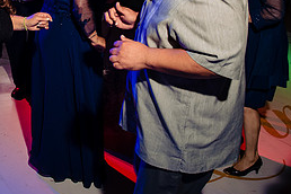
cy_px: 23
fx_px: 436
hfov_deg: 35.3
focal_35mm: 54
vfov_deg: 24.4
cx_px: 46
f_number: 7.1
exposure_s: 1/100
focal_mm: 24
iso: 2000
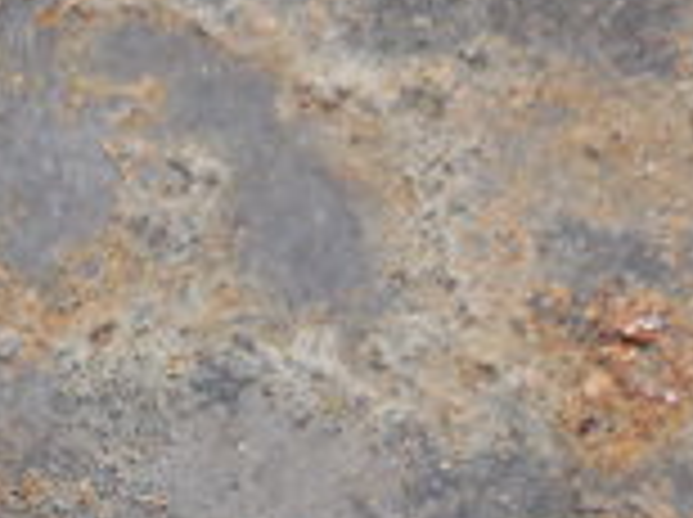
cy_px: 901
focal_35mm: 104
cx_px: 94
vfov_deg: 13.0
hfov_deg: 18.7
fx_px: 2079
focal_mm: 4.5
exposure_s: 1/30
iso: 125
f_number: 3.1
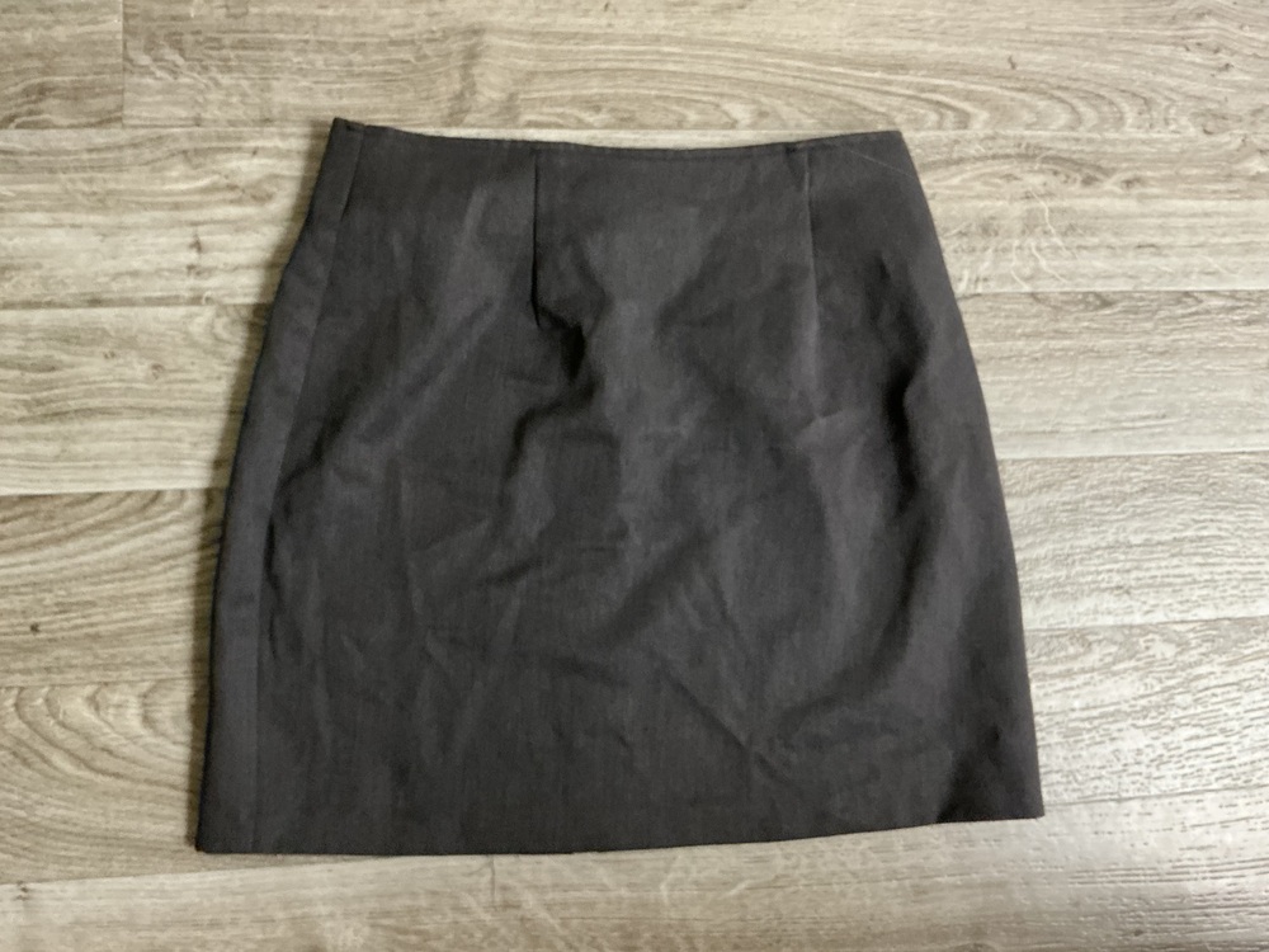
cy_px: 476
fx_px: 1063
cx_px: 634
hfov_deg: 61.7
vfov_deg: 48.2
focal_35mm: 29
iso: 500
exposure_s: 1/30
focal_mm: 3
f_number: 1.8
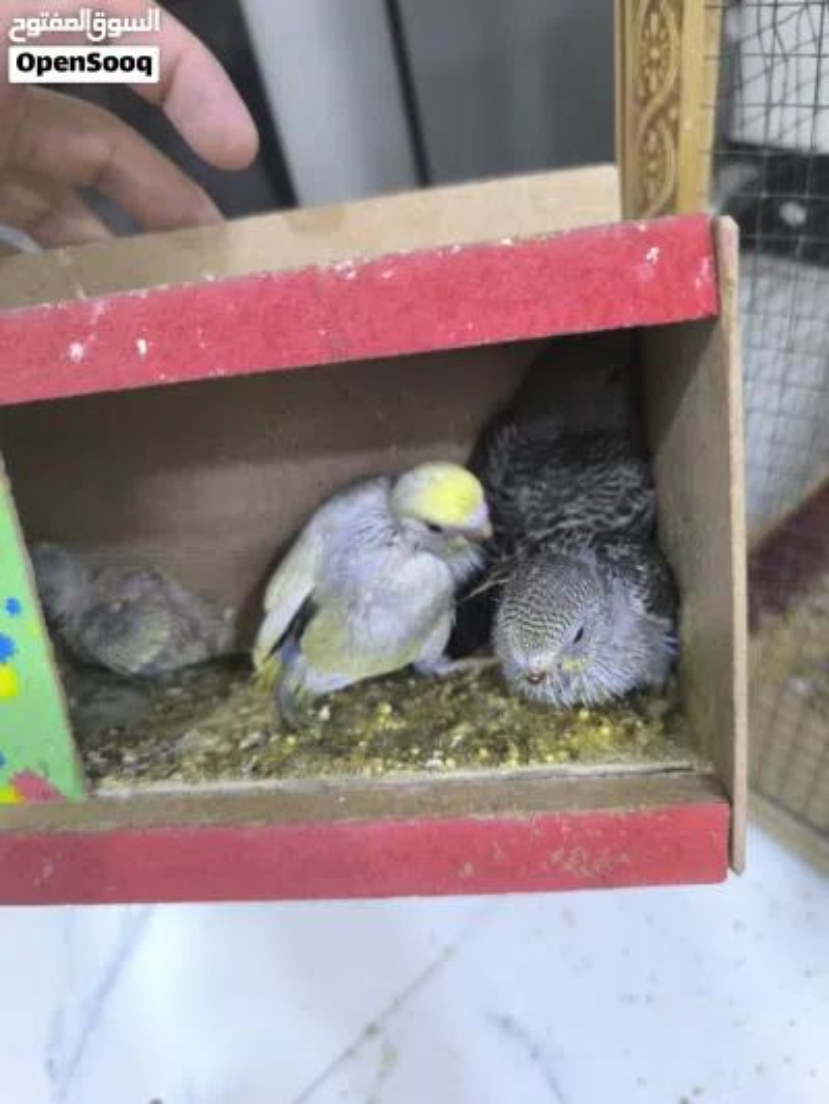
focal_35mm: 23
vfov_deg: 73.9
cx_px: 414
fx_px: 734
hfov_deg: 58.9
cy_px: 552
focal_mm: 6.14
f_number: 1.65
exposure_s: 1/50
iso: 1000
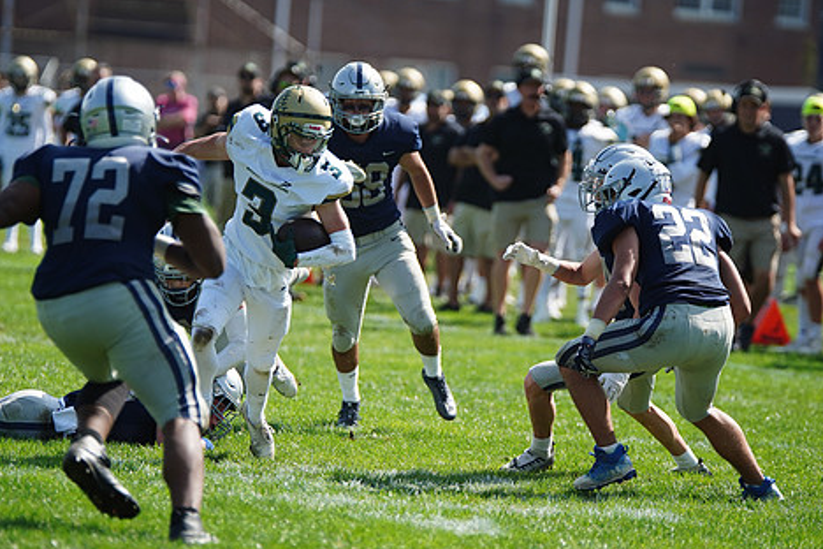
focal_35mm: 290
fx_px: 6629
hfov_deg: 7.1
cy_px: 279
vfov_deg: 4.7
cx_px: 383
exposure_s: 1/3200
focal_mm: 234
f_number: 2.8
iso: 400
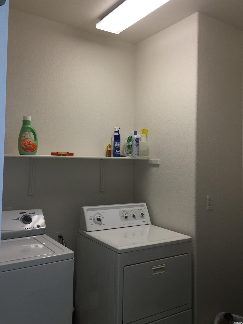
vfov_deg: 58.3
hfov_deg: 45.4
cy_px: 152
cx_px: 121
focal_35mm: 31
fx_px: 290
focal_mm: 4.15
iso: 32
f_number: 2.2
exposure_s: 1/30
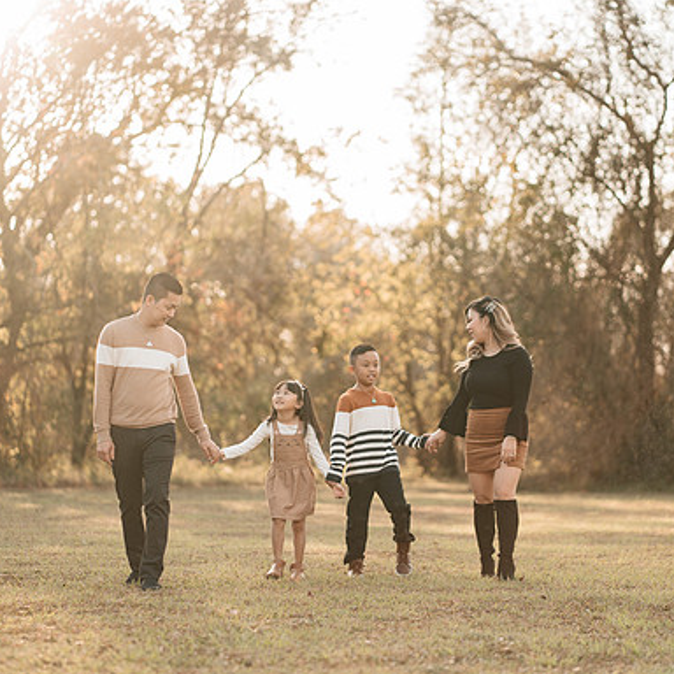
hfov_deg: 16.0
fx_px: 2401
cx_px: 342
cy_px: 338
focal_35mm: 109
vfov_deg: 16.0
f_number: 2
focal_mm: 85
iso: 125
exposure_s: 1/640
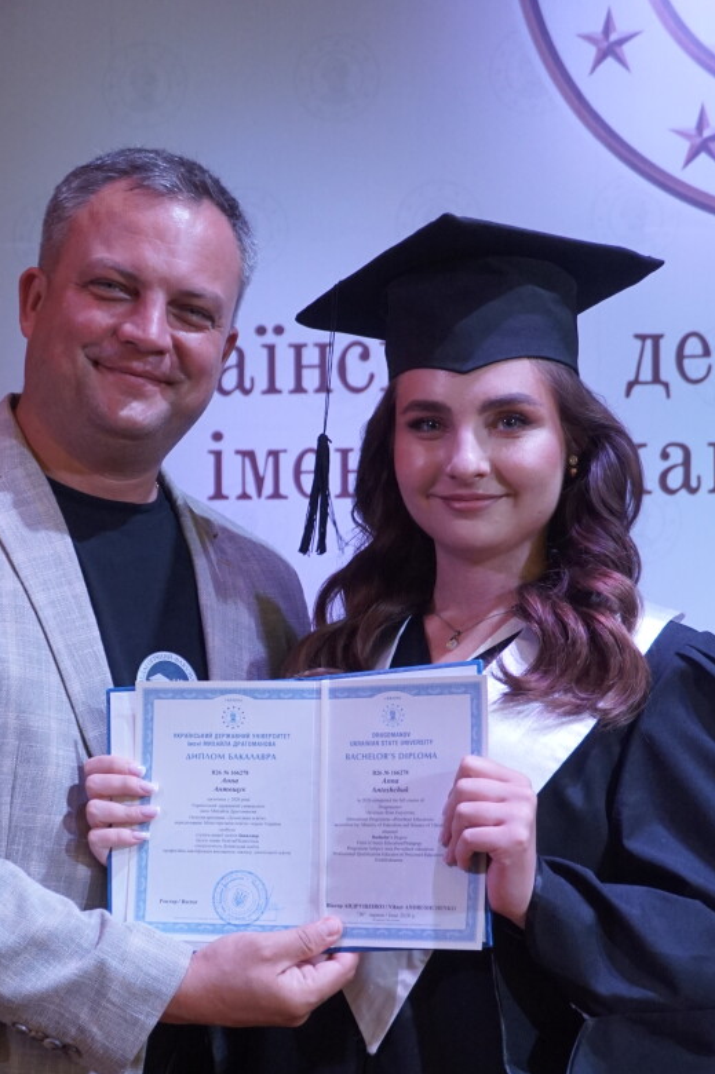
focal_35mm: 64
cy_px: 745
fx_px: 1909
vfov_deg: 31.1
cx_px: 267
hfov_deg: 21.2
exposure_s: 1/160
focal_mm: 26
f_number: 4.5
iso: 1000
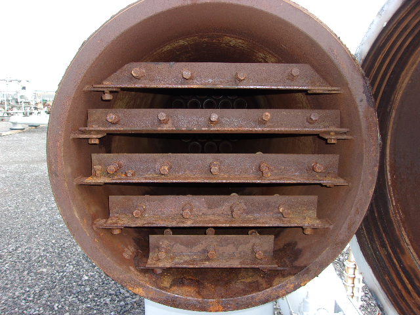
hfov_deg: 65.3
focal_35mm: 27
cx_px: 210
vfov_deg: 51.4
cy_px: 158
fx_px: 328
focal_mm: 4.9
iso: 80
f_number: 3
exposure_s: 1/170
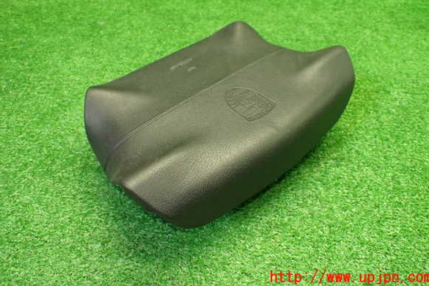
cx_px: 216
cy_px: 122
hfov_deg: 58.7
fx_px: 381
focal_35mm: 32
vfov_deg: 41.0
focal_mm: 5.4
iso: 800
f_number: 2.3
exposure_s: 1/100
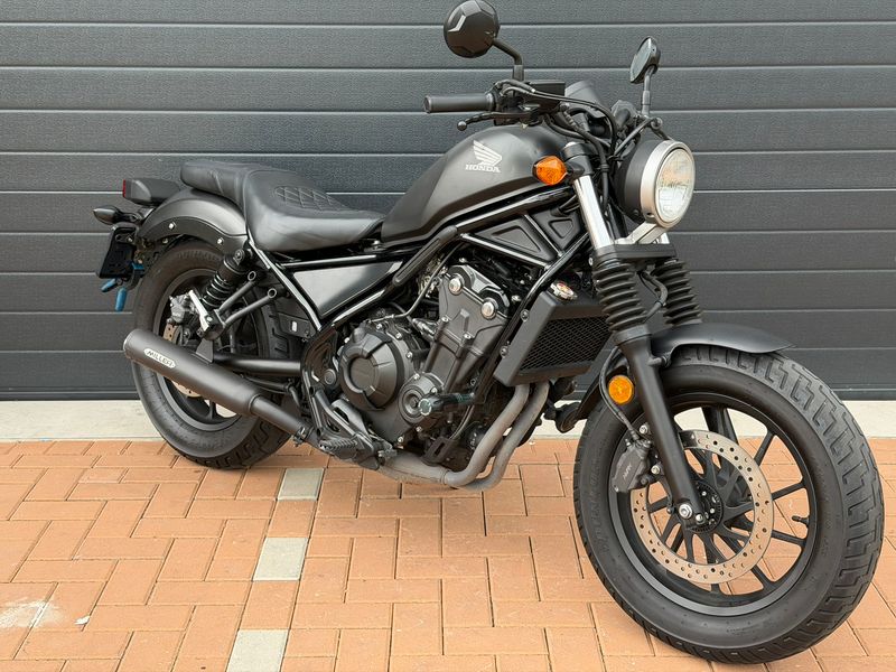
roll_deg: +0.6
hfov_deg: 39.7
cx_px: 448
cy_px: 336
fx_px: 1242
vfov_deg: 30.3
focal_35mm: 48
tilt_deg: -15.8
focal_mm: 6.76
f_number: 1.78
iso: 80
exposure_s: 1/246
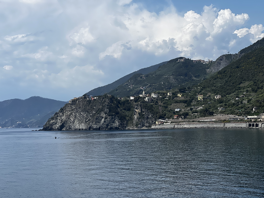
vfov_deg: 19.1
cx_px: 132
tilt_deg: +2.3
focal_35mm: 77
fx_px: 587
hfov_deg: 25.3
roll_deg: +1.4
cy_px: 99
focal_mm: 9
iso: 32
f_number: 2.8
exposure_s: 1/1292
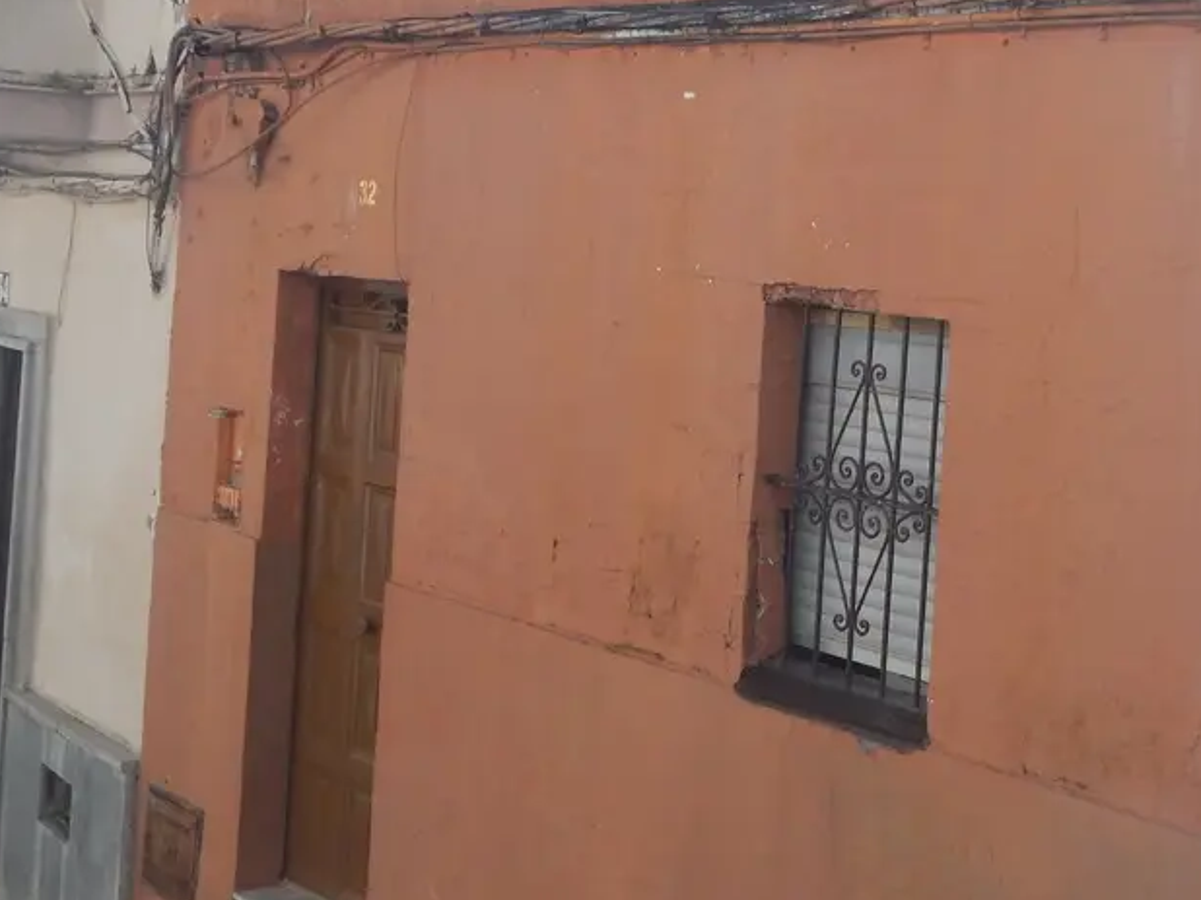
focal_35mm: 58
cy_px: 278
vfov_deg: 25.0
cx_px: 772
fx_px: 2012
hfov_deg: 33.0
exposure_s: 1/1000
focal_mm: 5
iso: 125
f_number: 3.9
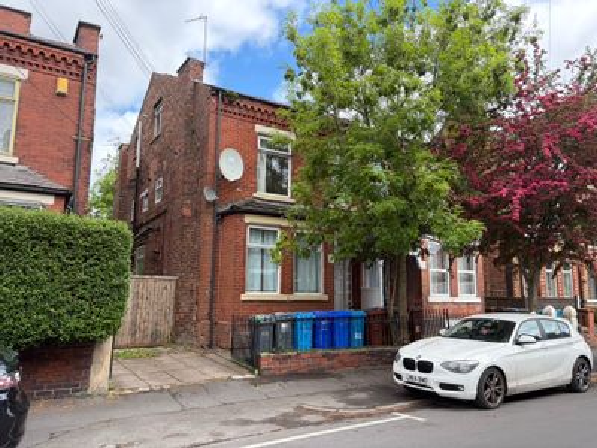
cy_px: 224
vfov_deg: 53.1
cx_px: 298
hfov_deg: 67.3
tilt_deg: +9.1
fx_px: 448
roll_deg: -0.4
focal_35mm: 26
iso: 64
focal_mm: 5.96
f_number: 1.6
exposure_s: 1/1032
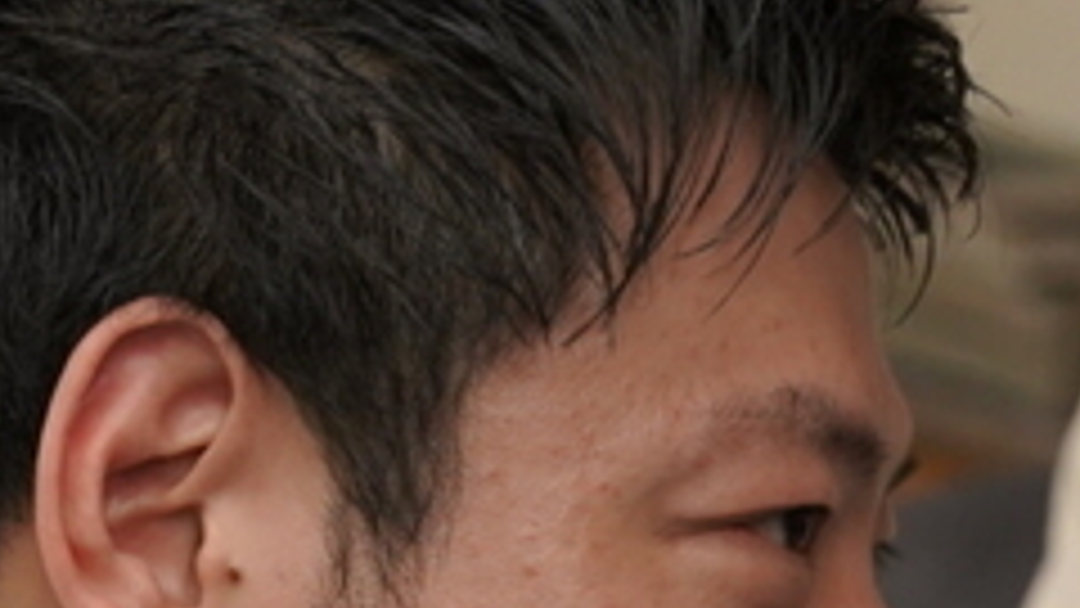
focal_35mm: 288
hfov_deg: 7.5
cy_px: 1193
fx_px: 8248
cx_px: 716
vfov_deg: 4.2
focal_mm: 55
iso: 1600
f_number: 4
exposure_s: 1/160
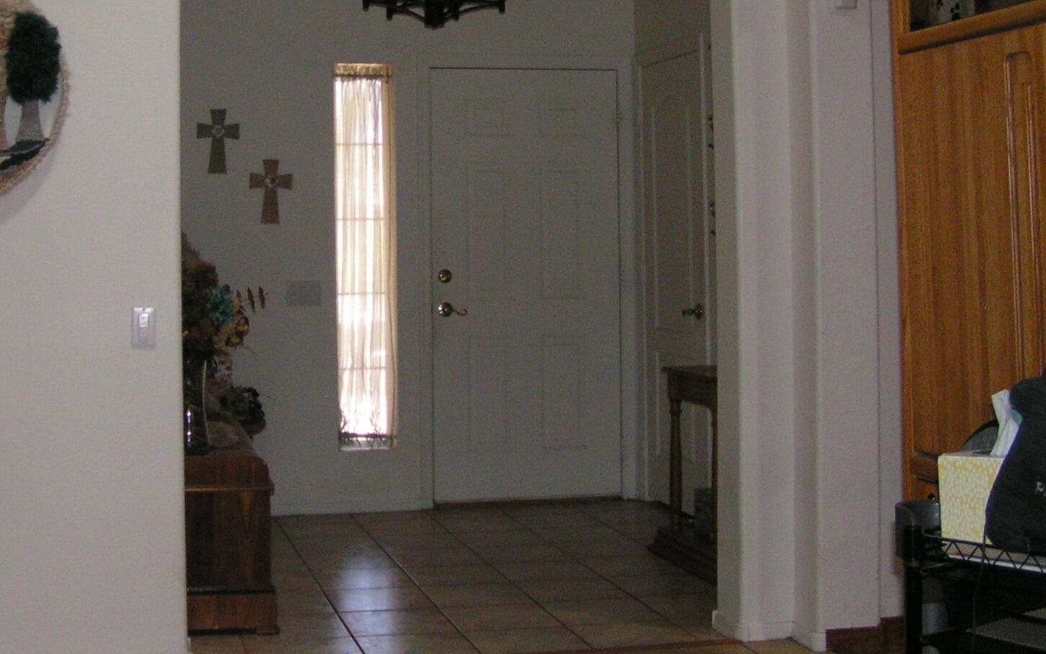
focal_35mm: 57
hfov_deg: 35.2
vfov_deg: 22.5
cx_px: 323
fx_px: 1625
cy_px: 137
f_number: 2.8
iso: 200
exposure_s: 1/40
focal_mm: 5.8
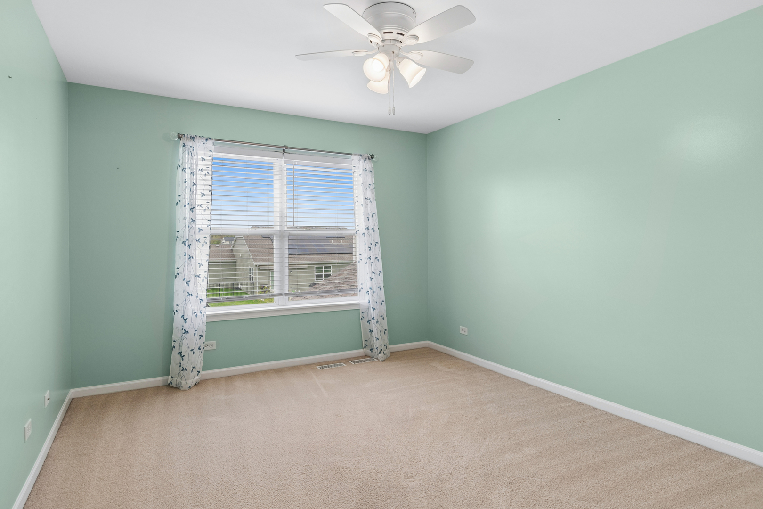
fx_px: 413
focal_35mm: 20
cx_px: 382
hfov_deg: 85.4
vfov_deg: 63.2
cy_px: 254
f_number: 8
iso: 250
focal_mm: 13
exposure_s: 1/50
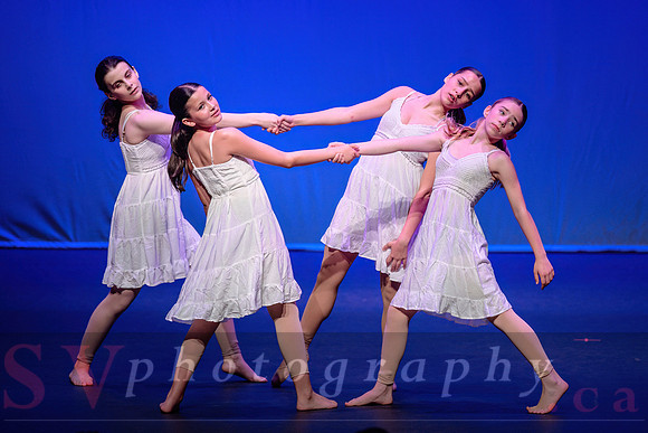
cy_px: 204
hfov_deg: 10.4
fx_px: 3567
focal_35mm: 198
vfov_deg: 6.9
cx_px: 389
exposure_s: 1/500
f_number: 2.8
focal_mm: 165
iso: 1600
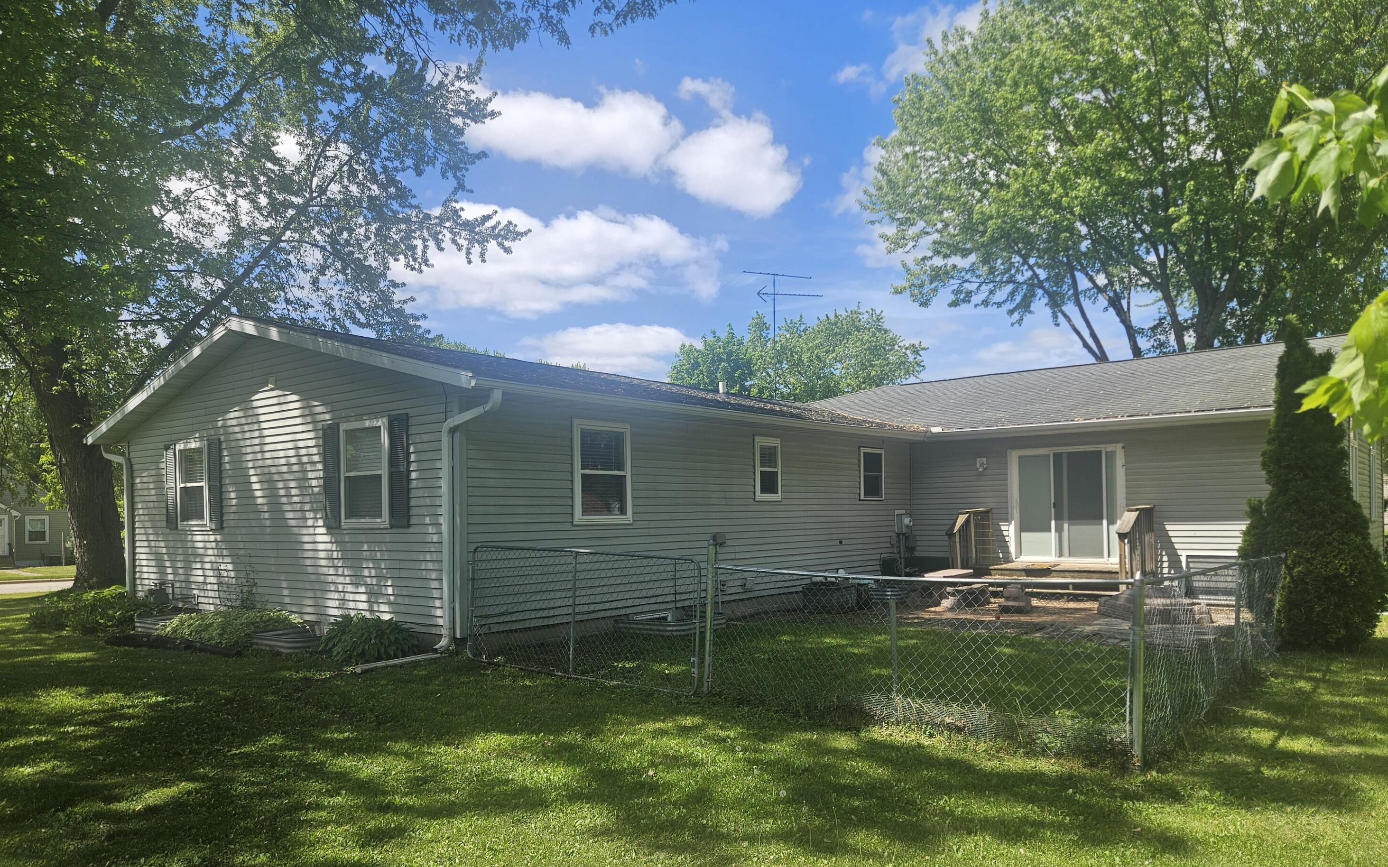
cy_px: 498
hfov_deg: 72.5
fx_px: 946
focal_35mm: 25
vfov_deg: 49.1
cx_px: 706
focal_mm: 5.4
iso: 25
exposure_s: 1/1053
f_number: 1.8
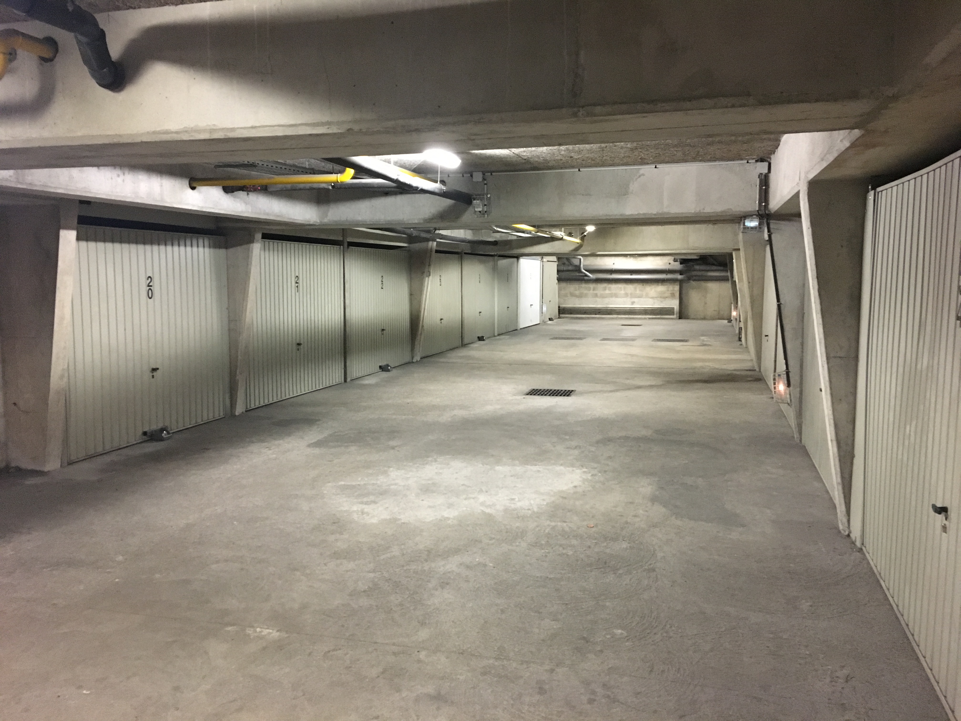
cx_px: 480
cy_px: 360
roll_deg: +0.6
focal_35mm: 29
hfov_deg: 61.7
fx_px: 805
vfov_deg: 48.2
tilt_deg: -7.3
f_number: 2.2
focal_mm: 4.15
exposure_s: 1/17
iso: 250
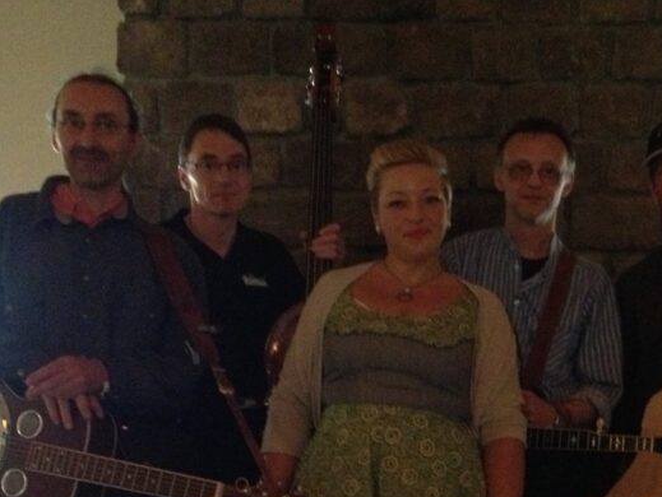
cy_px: 488
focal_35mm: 69
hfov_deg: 27.8
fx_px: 1320
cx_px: 489
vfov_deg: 20.7
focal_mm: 4.28
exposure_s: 1/15
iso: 800
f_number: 2.4
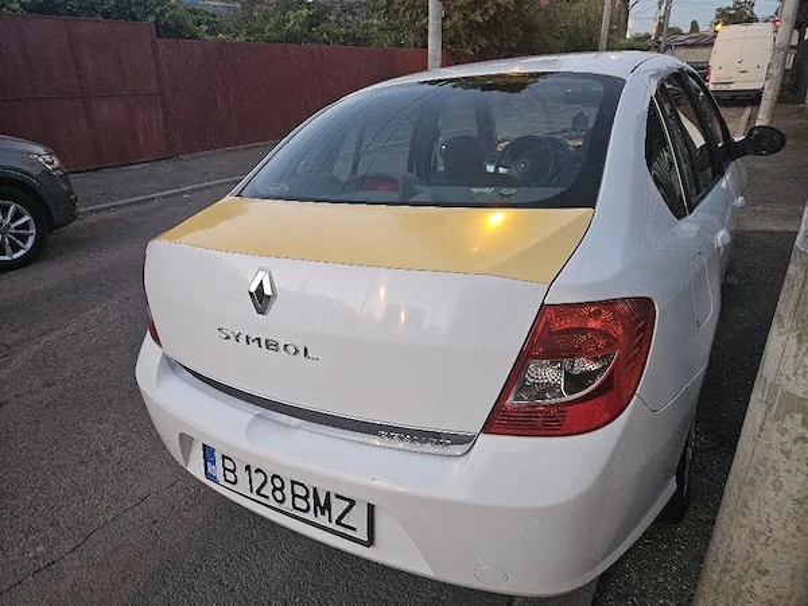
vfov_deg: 58.9
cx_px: 404
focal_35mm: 23
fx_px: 537
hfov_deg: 73.9
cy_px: 303
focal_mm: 5.4
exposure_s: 1/50.3
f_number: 1.8
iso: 640
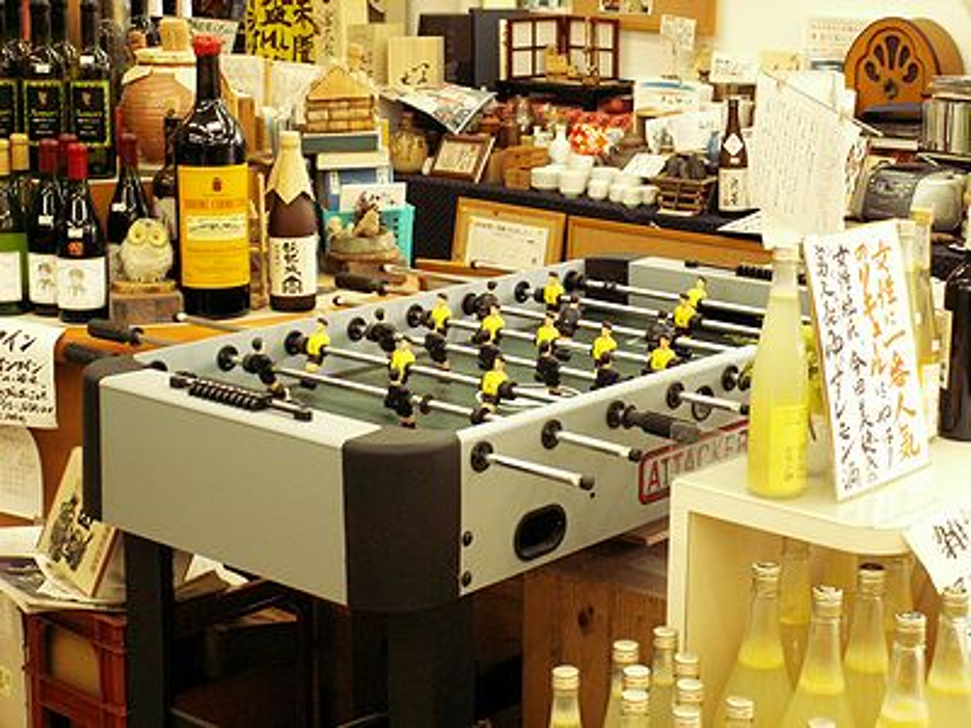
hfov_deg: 29.4
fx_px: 1851
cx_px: 486
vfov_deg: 22.3
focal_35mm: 66
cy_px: 364
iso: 160
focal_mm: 11.04
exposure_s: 1/15
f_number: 3.2
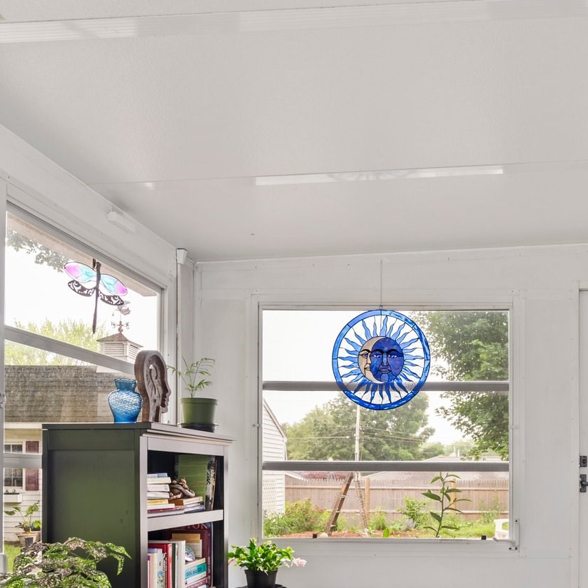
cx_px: 473
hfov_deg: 40.9
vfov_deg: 41.0
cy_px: 470
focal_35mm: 39
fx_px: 751
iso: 320
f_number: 7.1
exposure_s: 1/4
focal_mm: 18.5
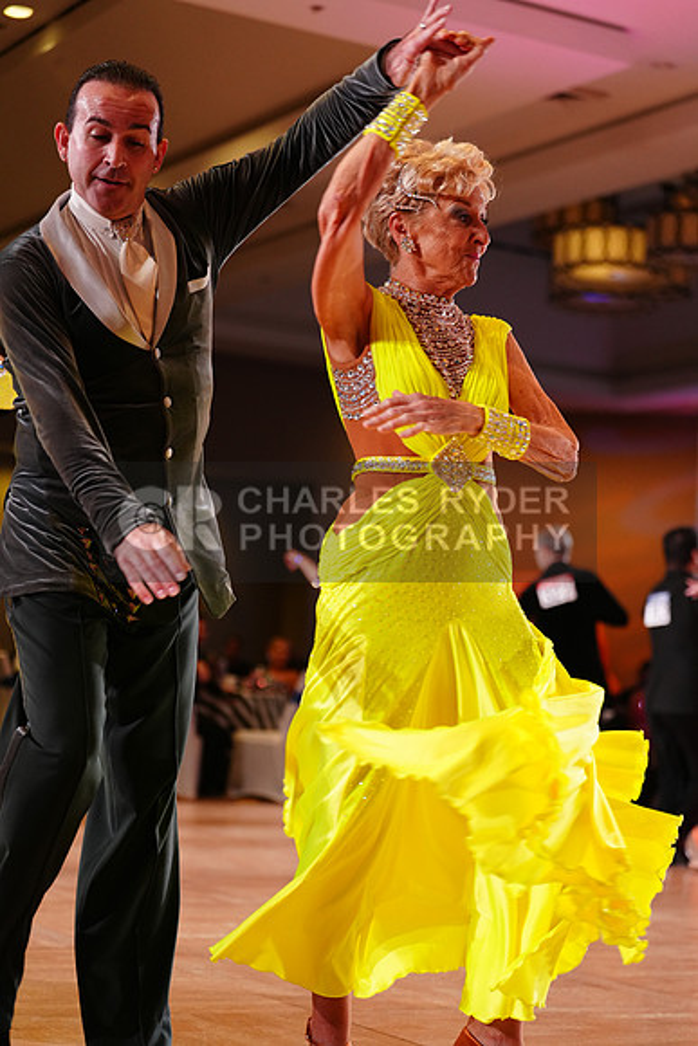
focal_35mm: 70
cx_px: 349
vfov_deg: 28.8
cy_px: 523
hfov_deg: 19.5
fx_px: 2034
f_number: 2.8
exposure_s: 1/500
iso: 2000
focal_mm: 70
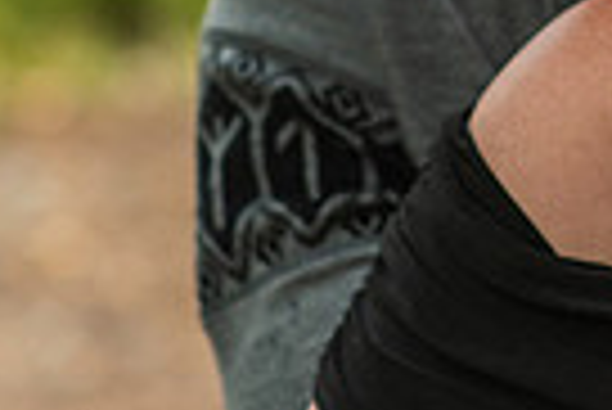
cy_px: -234
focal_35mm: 362
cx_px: 608
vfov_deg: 3.8
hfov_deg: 5.7
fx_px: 6160
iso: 500
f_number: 2.5
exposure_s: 1/160
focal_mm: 85
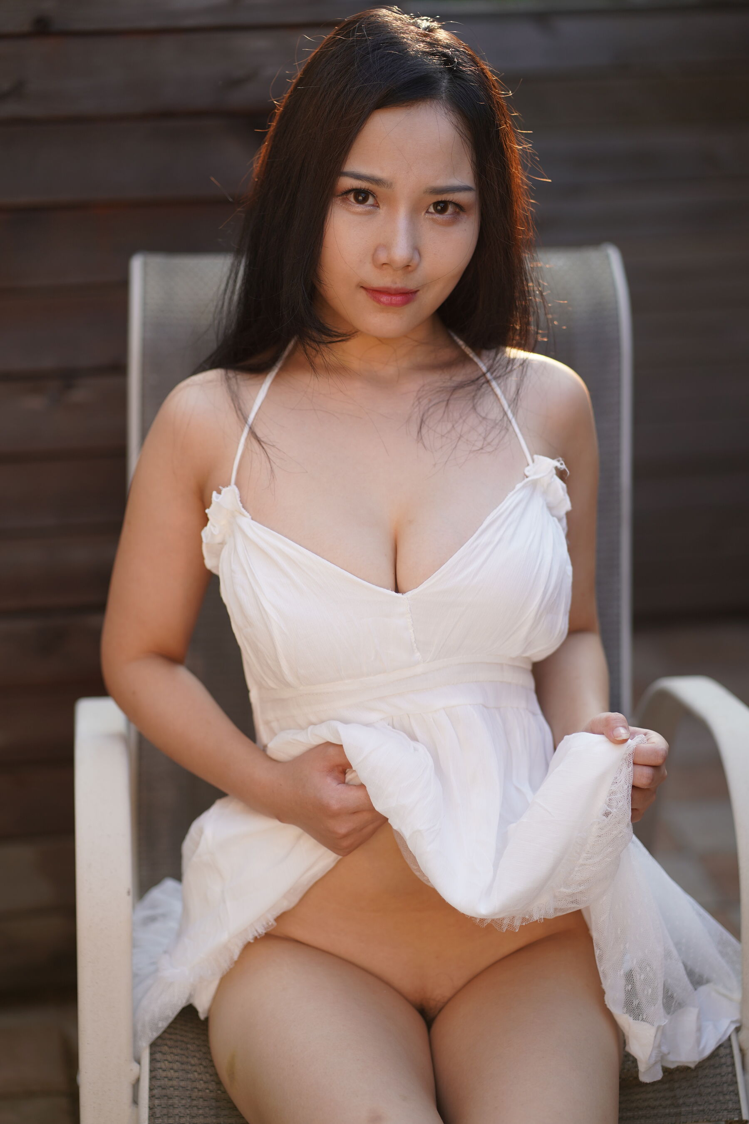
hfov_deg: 16.1
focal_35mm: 85
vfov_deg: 23.9
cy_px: 562
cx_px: 374
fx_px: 2653
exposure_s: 1/400
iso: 100
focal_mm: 85
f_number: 2.2
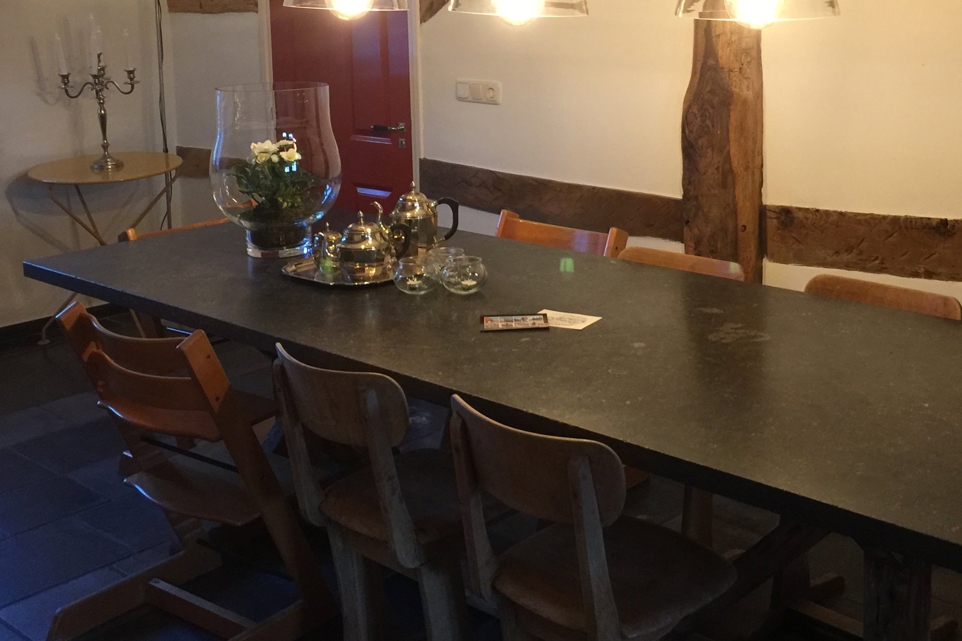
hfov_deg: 42.6
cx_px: 547
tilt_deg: -7.4
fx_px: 1229
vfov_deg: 28.7
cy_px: 137
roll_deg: +0.5
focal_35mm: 46
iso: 125
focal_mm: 4.15
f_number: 2.2
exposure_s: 1/17
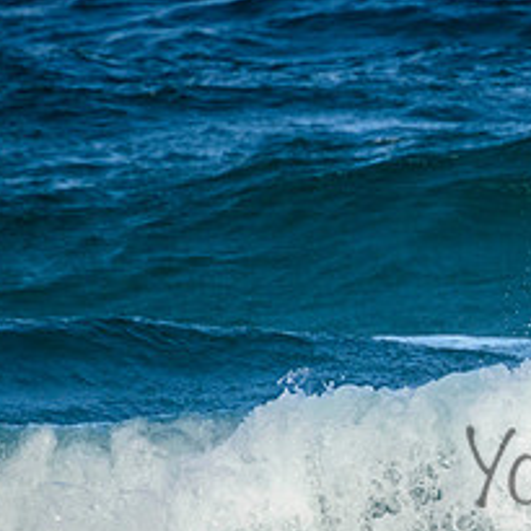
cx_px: 733
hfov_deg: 0.9
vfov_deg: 0.9
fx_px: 33408
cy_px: 444
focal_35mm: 1925
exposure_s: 1/1600
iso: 1250
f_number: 11
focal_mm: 800
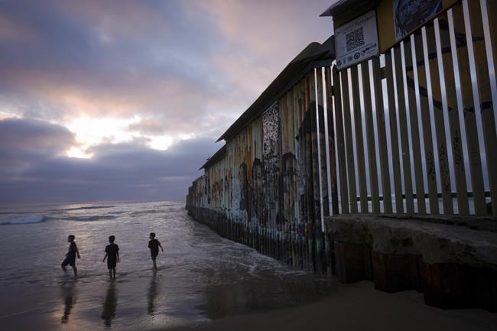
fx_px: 290
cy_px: 166
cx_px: 248
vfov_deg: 59.5
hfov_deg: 81.2
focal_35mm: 21
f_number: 22
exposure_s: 1/8
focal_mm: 21
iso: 200
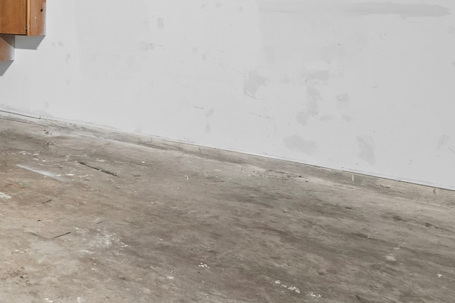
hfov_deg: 40.1
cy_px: 24
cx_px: 3
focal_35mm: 43
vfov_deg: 29.7
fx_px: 543
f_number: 8
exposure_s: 10
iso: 200
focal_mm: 13
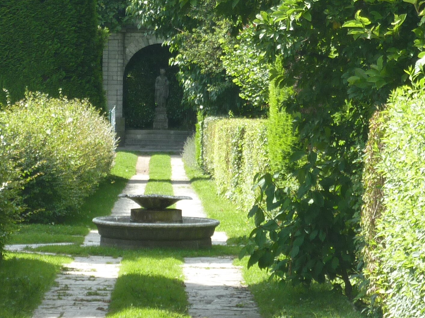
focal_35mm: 202
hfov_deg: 9.8
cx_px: 149
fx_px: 2479
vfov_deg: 7.3
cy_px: 90
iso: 80
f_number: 4.2
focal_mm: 12.8
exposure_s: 1/160
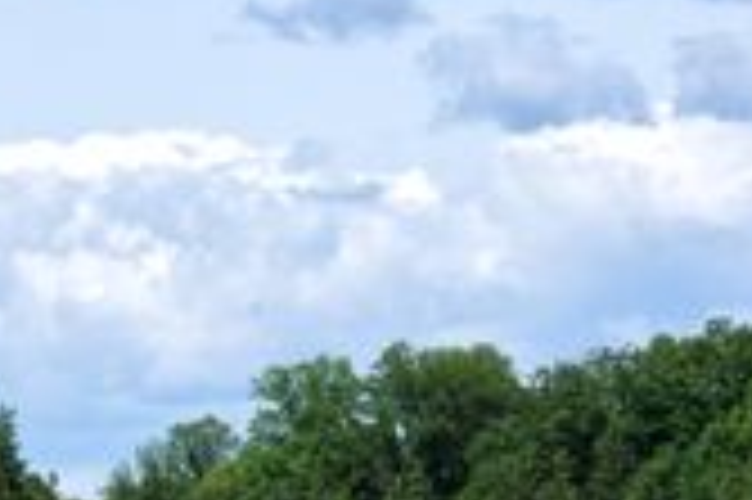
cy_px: 709
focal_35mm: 437
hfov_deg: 4.7
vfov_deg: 3.1
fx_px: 9110
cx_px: 176
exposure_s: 1/1000
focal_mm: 95
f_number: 4.8
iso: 100
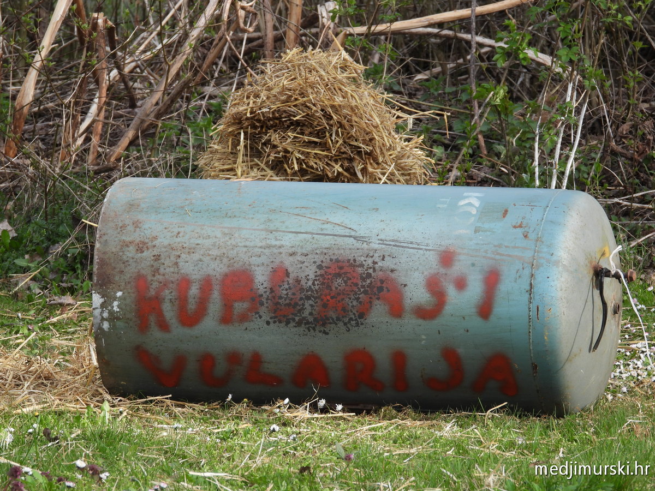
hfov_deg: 5.7
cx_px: 328
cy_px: 246
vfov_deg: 4.3
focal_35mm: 345
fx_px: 6528
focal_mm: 62.1
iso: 100
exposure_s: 1/125
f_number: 4.5
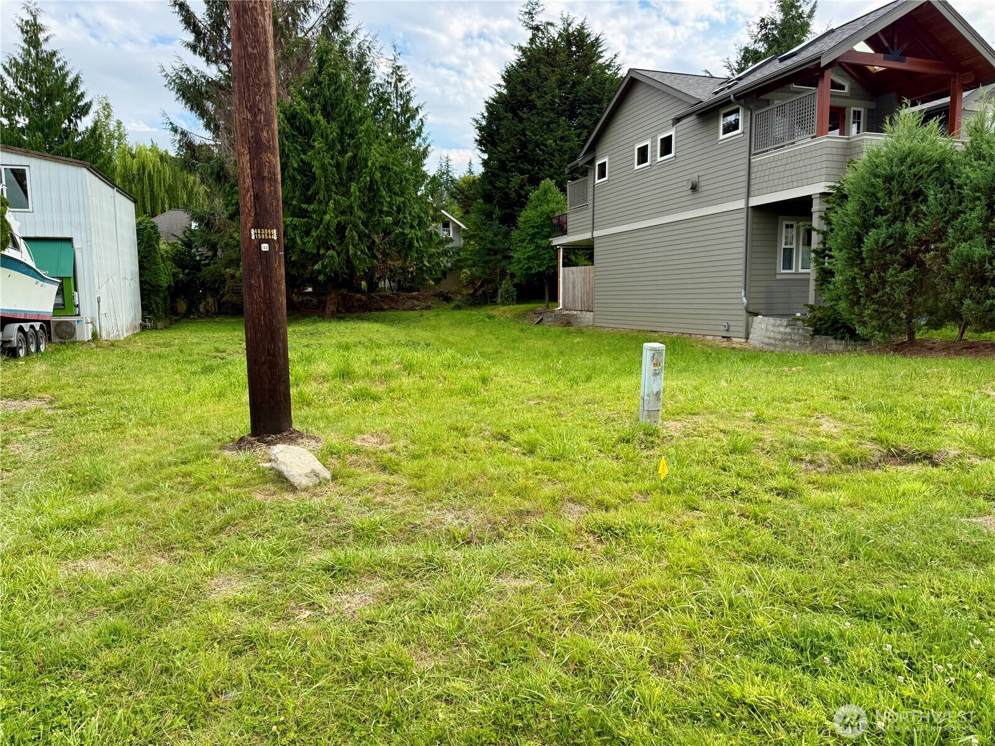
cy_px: 373
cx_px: 498
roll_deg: +0.8
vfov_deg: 56.8
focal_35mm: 24
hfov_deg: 71.6
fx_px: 690
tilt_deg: -4.3
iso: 100
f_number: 1.78
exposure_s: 1/1385
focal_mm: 6.76
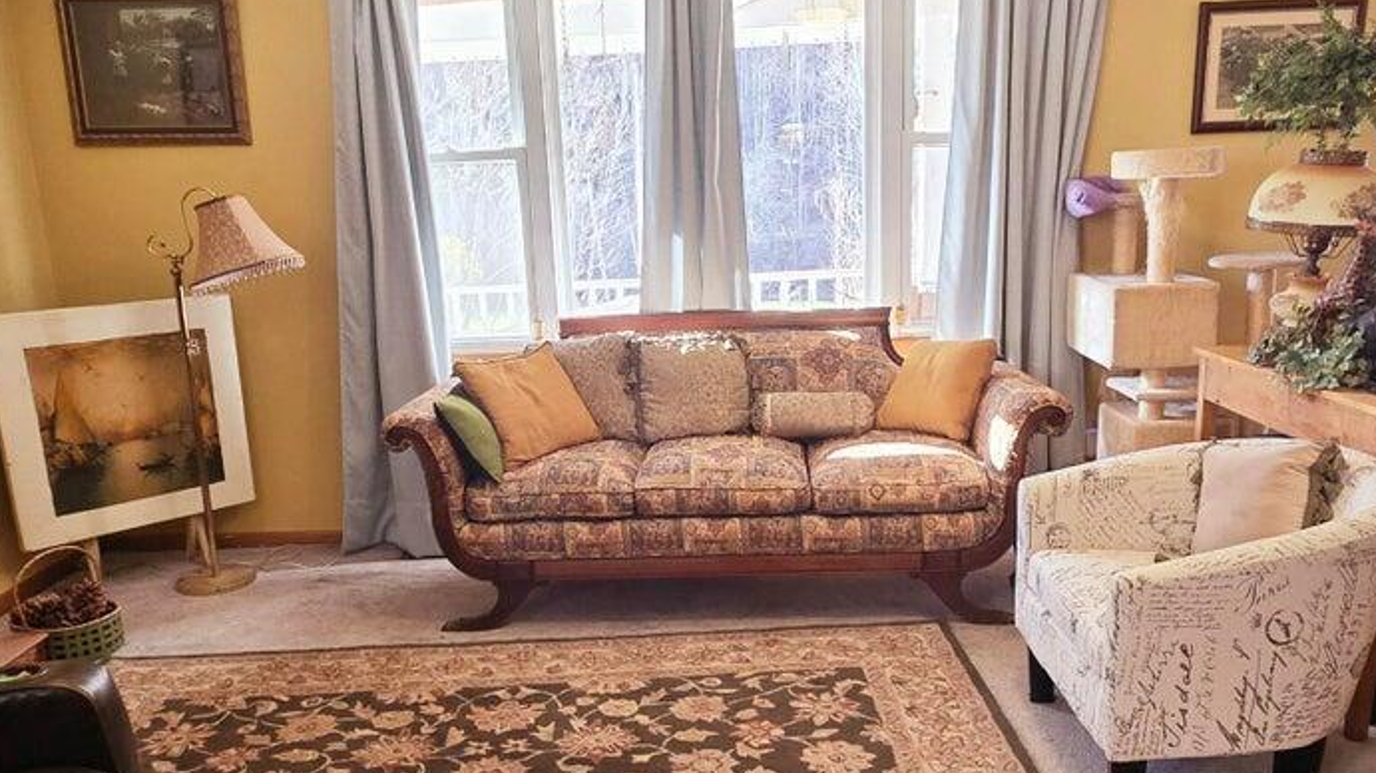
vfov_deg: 41.4
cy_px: 436
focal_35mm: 28
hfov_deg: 67.9
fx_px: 1021
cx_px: 676
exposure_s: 1/60.2
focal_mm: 2.2
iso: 125
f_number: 2.2
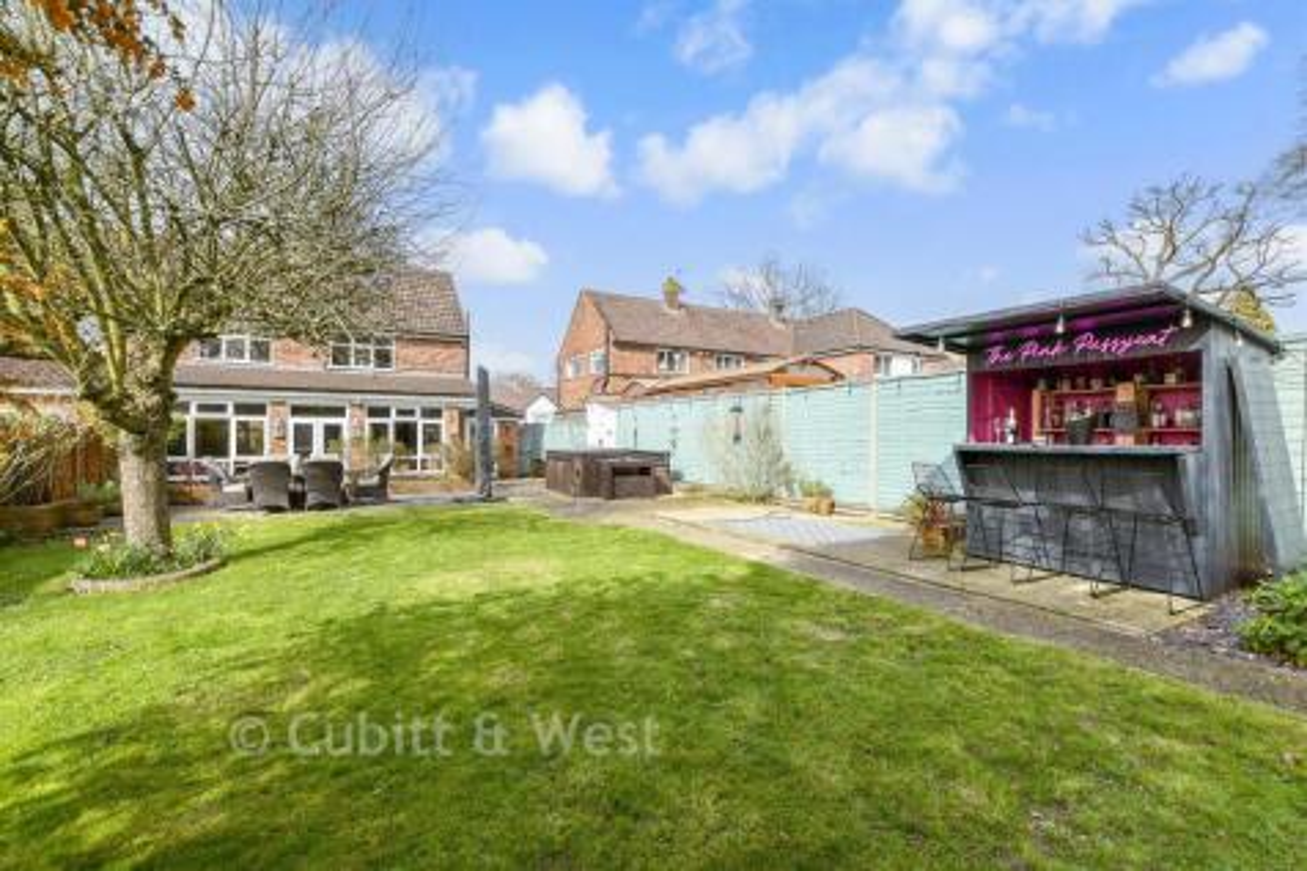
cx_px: 654
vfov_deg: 77.3
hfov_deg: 100.4
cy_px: 436
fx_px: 544
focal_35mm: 15
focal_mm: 10
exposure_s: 1/200
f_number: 6.3
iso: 160
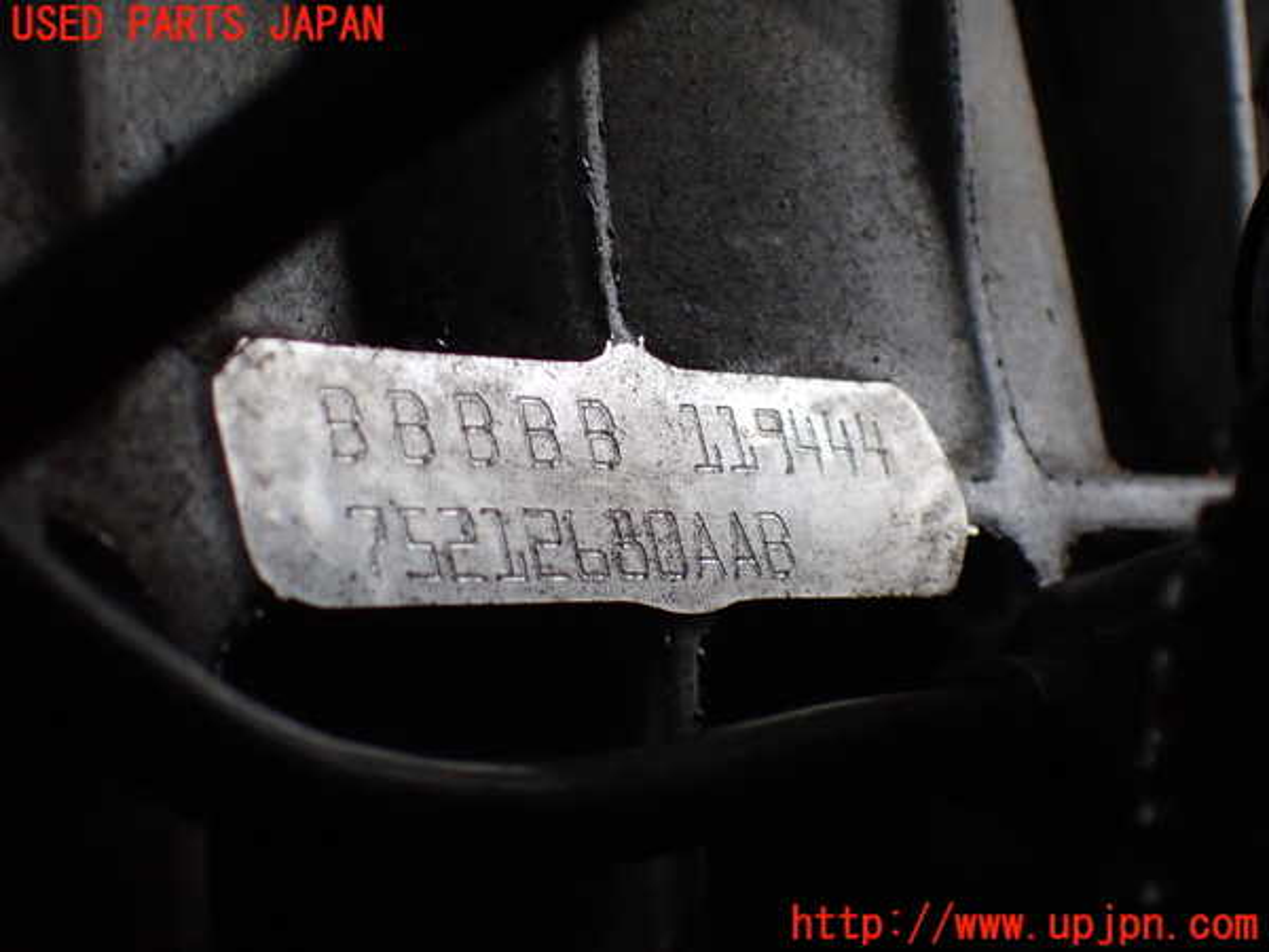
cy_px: 476
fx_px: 3666
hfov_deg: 19.6
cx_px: 634
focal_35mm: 100
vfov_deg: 14.8
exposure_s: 1/400
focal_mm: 18
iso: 800
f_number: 4.9
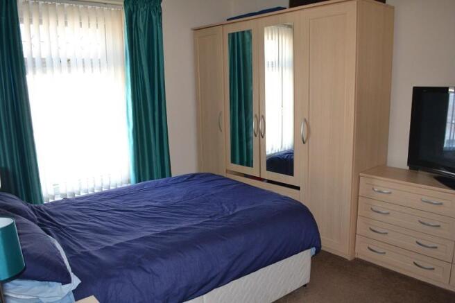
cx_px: 228
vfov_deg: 47.9
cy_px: 152
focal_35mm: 27
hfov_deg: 67.4
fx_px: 341
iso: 400
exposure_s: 1/80
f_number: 4
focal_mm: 18
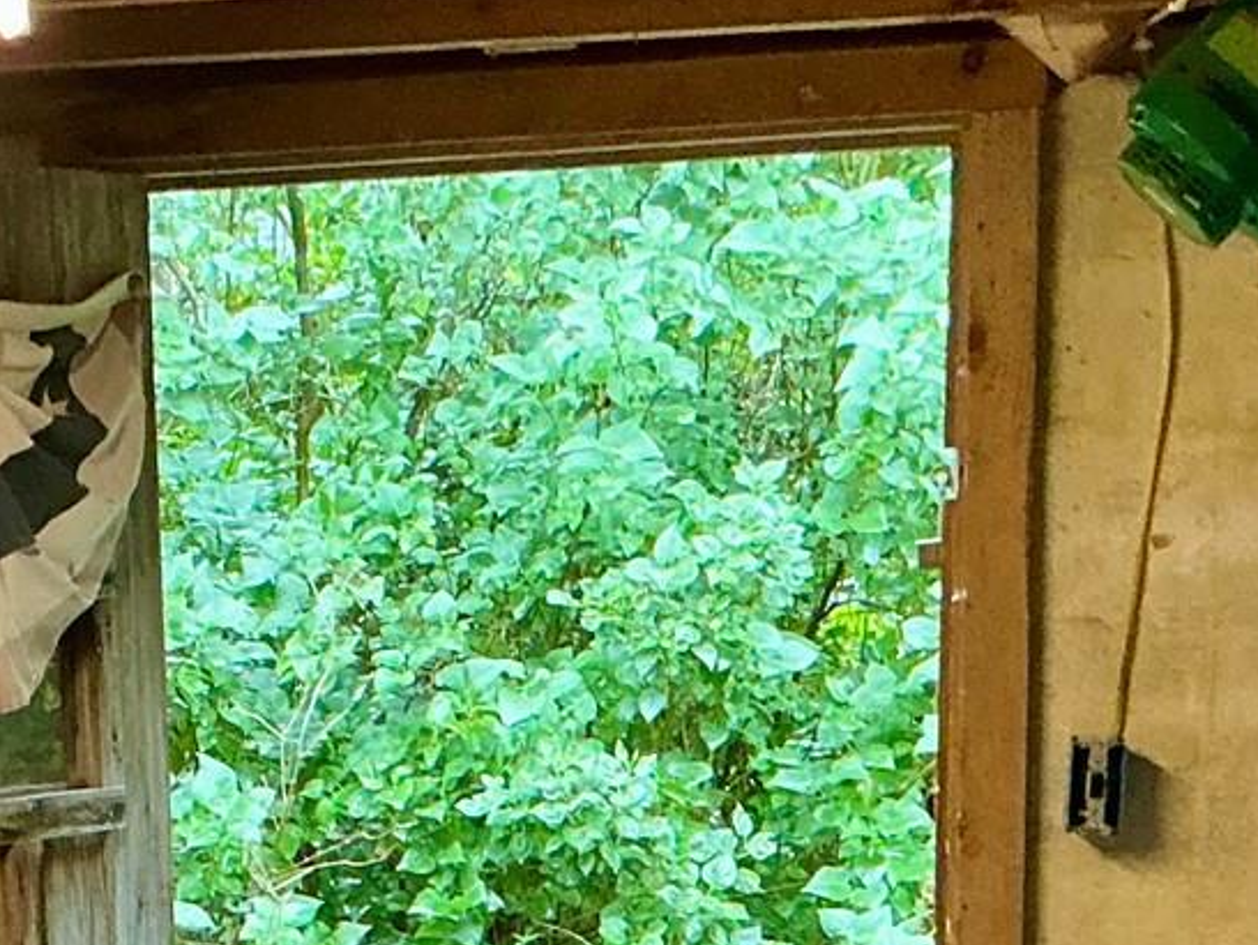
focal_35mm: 105
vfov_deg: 13.6
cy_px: 1240
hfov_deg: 18.3
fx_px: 3818
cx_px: 67
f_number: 1.8
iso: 250
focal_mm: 3
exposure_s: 1/60
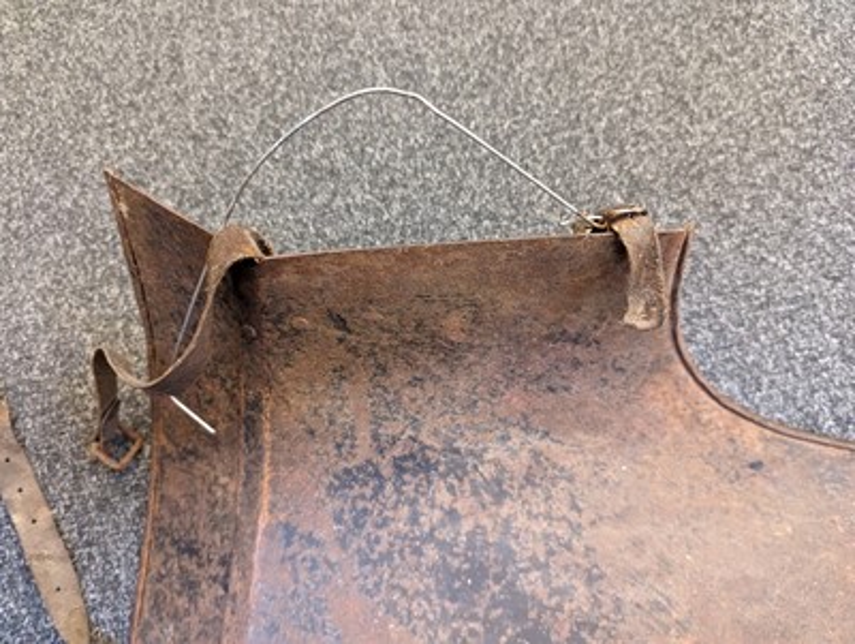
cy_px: 322
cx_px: 428
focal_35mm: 24
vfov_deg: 56.9
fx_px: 594
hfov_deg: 71.5
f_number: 1.85
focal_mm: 6.81
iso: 3625
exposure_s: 1/100
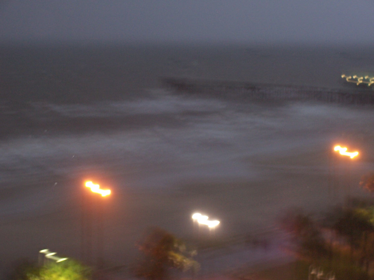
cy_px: 140
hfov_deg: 19.3
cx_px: 187
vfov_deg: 14.5
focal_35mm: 102
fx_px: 1102
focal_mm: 16.8
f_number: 4.6
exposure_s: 1/2
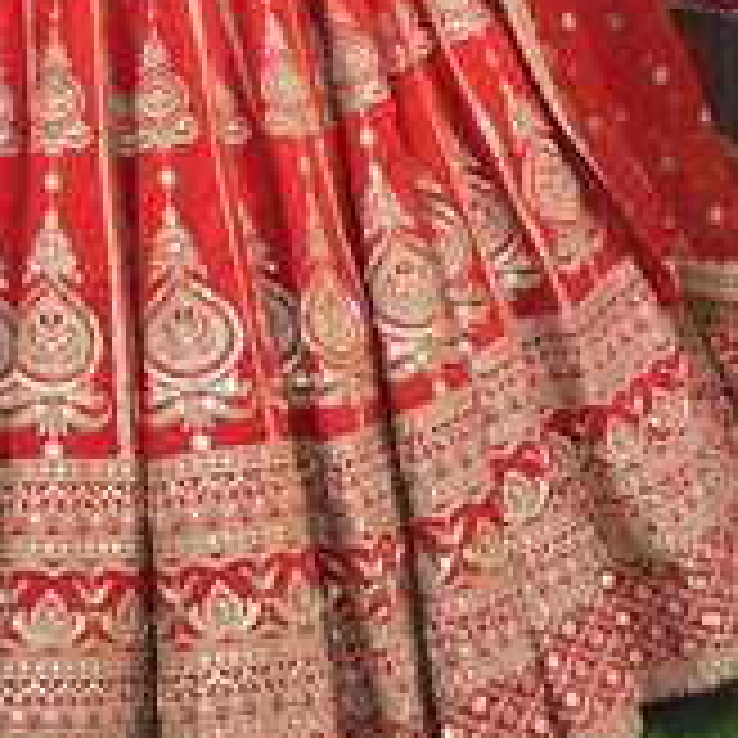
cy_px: -173
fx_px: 2364
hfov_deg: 17.4
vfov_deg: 16.9
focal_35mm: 98
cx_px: 32
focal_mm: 24
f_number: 3.5
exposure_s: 1/100
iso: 160
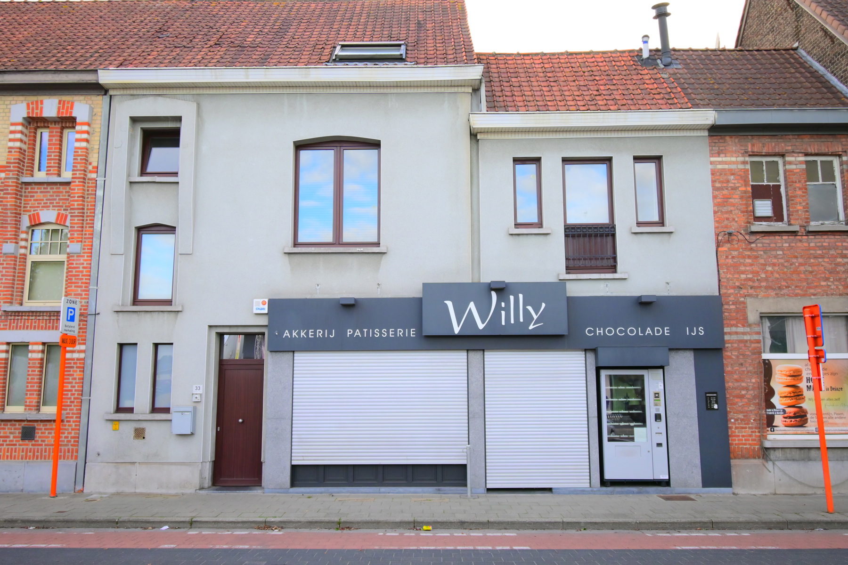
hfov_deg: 61.9
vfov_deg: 43.6
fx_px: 707
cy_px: 282
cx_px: 424
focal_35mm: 30
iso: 360
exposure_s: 1/250
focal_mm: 20
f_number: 5.6
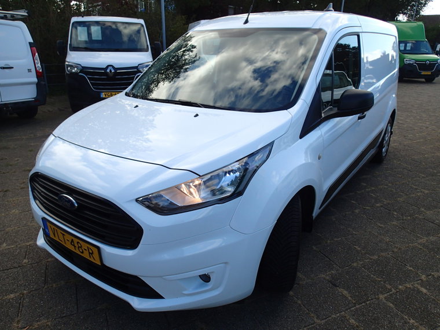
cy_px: 165
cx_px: 220
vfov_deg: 54.9
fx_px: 318
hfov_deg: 69.4
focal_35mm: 25
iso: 100
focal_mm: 4.5
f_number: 2.8
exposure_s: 1/640
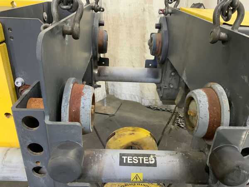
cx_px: 124
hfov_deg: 61.7
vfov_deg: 48.2
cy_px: 94
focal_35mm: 29
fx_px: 209
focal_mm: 3
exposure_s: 1/60
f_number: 1.8
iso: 200
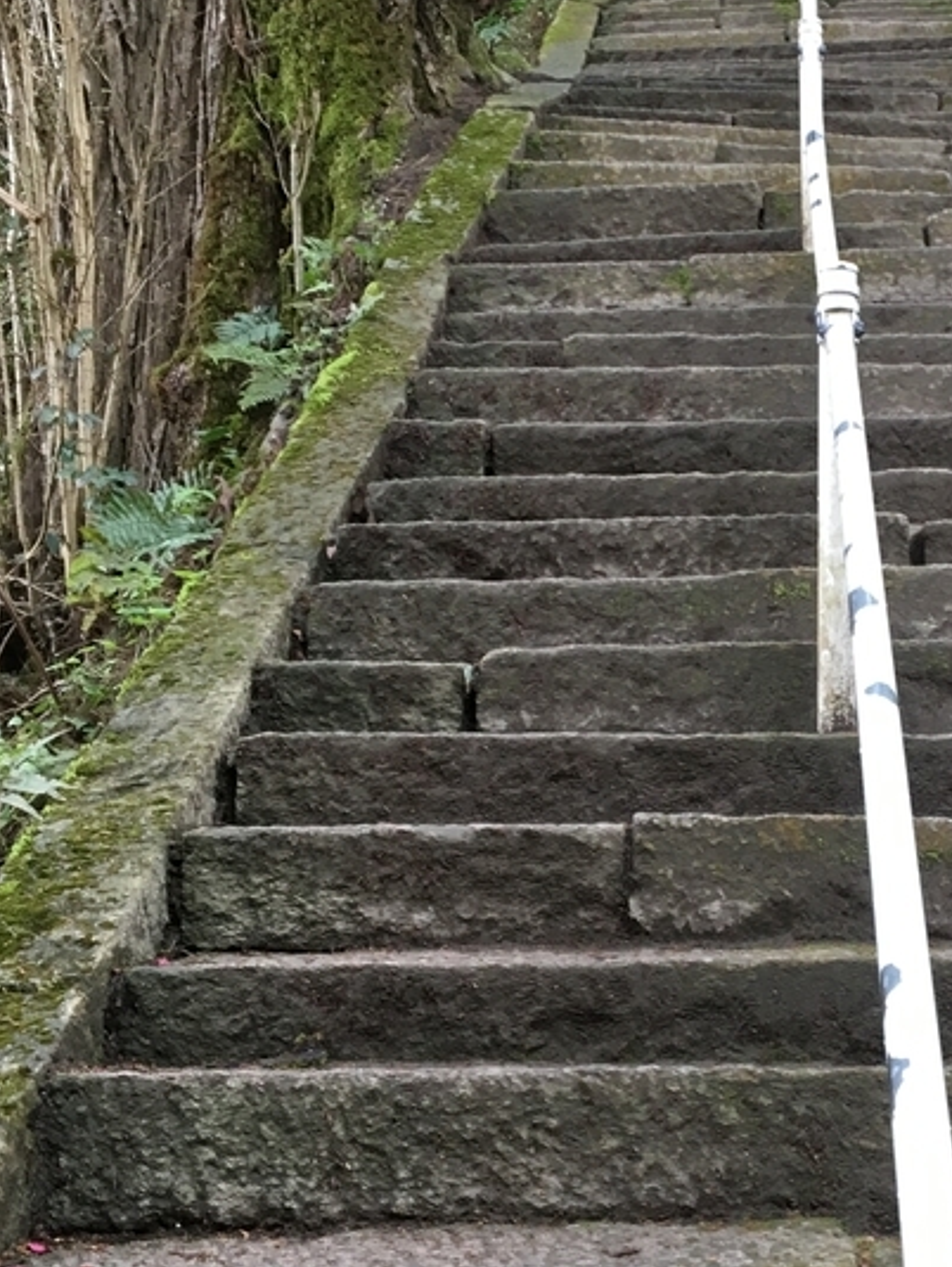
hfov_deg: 22.2
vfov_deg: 29.8
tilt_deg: +11.0
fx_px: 2381
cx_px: 796
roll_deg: -0.1
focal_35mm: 65
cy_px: 590
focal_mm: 4.15
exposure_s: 1/30
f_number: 2.2
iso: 32
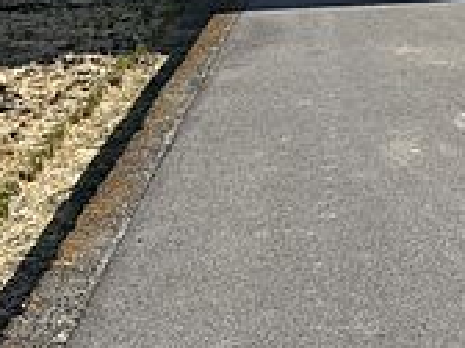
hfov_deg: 20.4
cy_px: -83
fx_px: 1249
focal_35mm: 93
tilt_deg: -3.8
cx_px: 462
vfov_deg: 15.3
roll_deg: +0.8
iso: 50
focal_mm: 5.96
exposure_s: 1/3311
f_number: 1.6
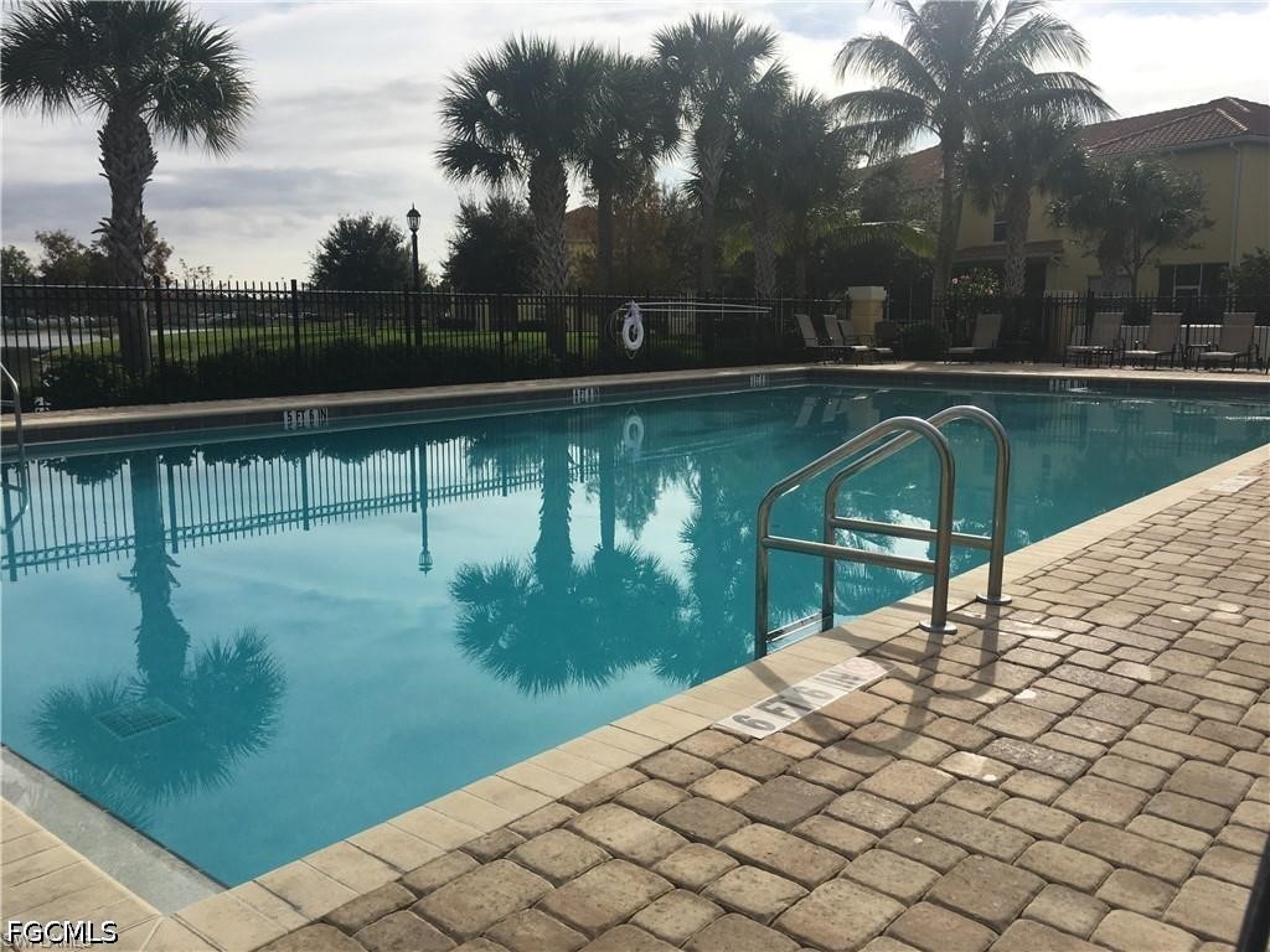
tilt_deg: -8.7
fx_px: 1064
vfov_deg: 48.2
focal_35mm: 29
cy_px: 476
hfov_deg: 61.7
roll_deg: -0.8
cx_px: 635
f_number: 2.2
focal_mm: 4.15
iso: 25
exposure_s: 1/2564
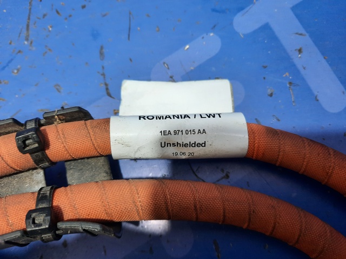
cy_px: 130
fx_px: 250
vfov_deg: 54.9
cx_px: 173
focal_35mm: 25
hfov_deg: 69.4
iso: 320
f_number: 2
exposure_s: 1/50
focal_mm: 4.6
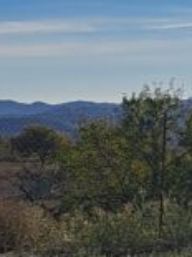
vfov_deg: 12.4
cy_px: 101
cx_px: 723
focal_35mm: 159
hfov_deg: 7.3
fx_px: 1177
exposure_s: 1/4950
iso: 50
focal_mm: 5.23
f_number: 1.8
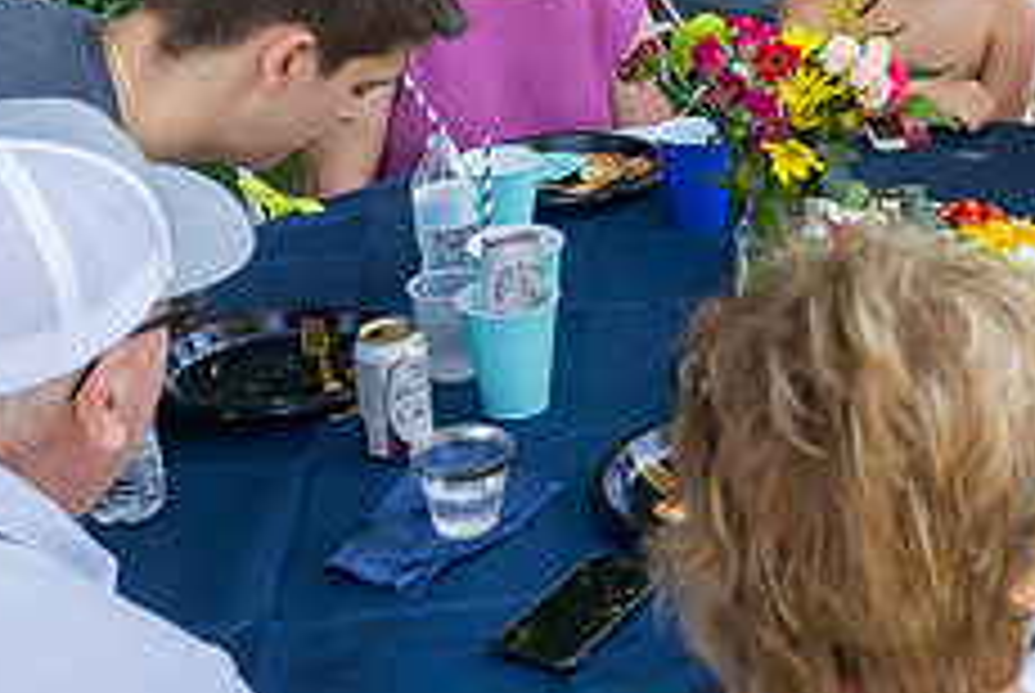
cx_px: 1017
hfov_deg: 28.0
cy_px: 52
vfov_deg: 19.7
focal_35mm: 68
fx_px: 1957
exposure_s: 1/400
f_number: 4
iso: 640
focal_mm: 18
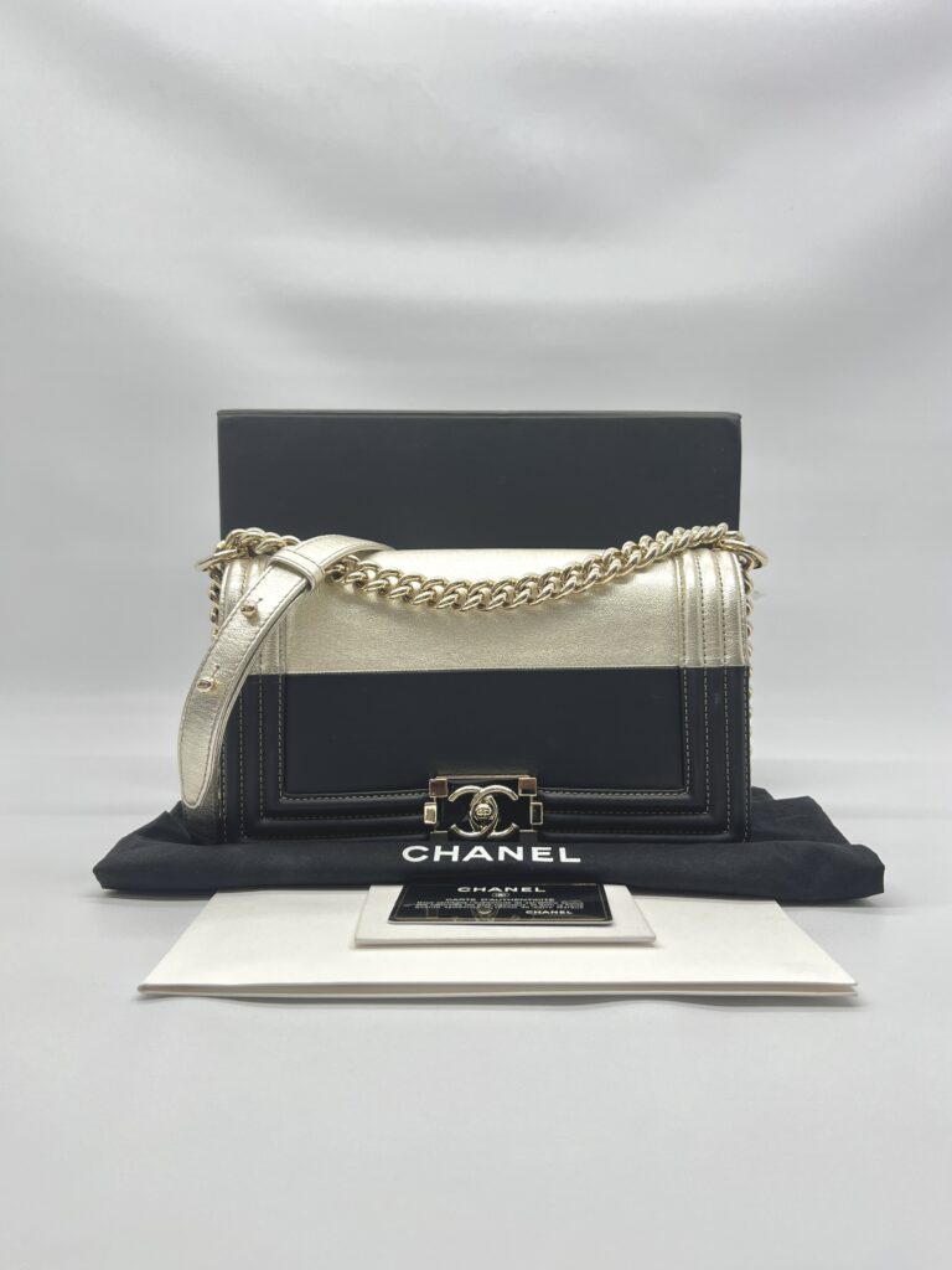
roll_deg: -0.1
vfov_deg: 67.3
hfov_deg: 53.1
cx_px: 476
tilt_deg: -4.8
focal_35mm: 26
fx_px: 953
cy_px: 635
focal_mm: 5.7
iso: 32
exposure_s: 1/115
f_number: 1.5
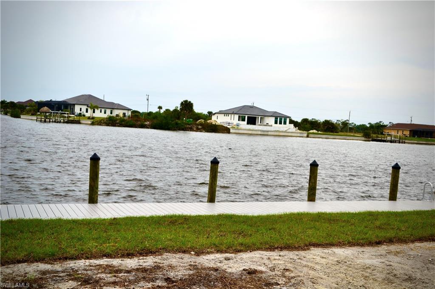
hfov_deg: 46.4
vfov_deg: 31.9
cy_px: 144
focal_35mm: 42
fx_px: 507
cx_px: 218
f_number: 7.1
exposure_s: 1/200
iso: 100
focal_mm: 28
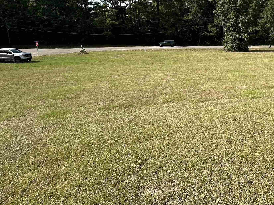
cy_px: 54
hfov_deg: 64.3
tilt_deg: -4.6
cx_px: 196
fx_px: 206
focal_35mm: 26
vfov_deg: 51.1
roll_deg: +0.3
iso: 40
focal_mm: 2.22
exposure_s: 1/1033
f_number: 2.2
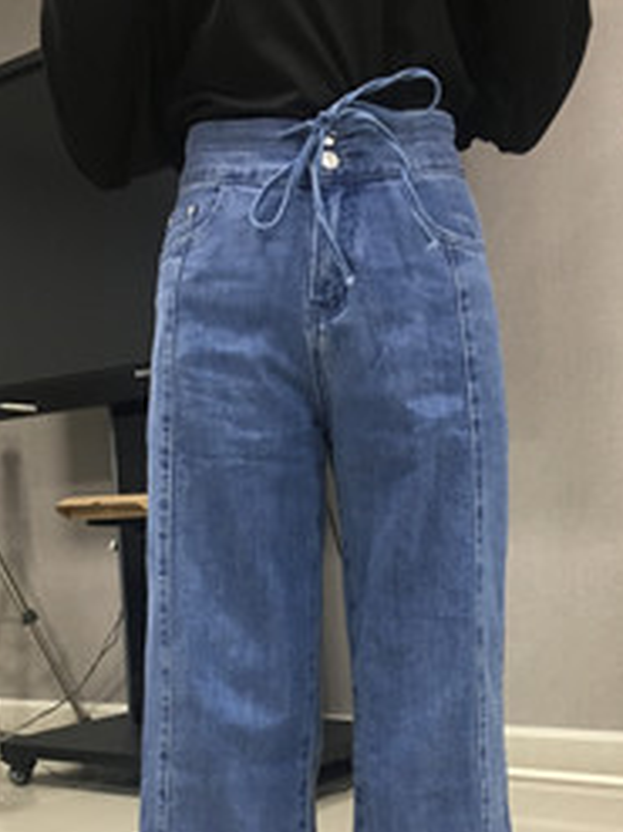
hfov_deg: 30.9
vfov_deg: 39.4
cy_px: 616
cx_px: 313
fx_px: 1129
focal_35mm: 47
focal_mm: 4.15
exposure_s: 1/33
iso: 160
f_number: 2.2
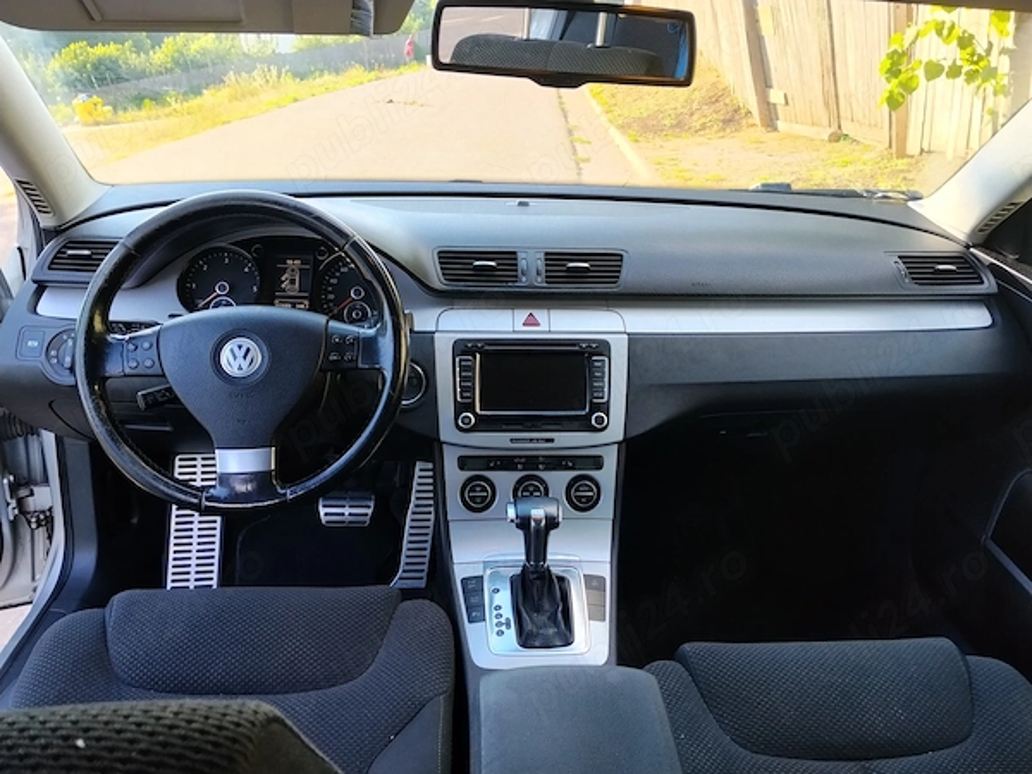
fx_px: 865
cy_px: 387
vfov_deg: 48.2
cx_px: 516
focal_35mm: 29
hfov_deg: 61.7
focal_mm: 4.22
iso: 64
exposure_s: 1/100
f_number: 1.8
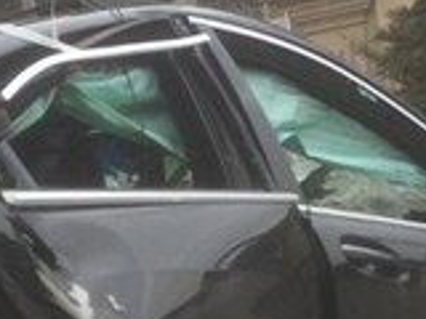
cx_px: -245
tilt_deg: -10.9
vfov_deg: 12.0
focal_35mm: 120
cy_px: 397
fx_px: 1477
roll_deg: +8.4
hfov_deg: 15.0
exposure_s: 1/471
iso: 32
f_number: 2.2
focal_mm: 4.15
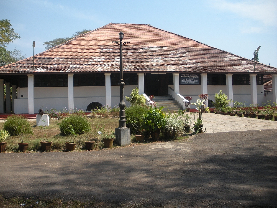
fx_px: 288
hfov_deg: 51.4
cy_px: 104
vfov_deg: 39.7
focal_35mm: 36
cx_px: 138
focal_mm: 6.3
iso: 64
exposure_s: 1/483
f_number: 3.5
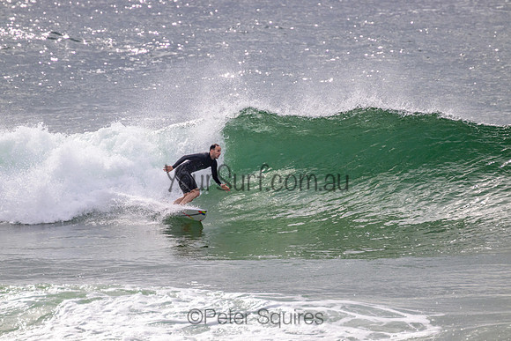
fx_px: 11358
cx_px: 256
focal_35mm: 800
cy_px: 170
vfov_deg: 1.7
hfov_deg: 2.6
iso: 1600
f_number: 11
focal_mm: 800
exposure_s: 1/2000
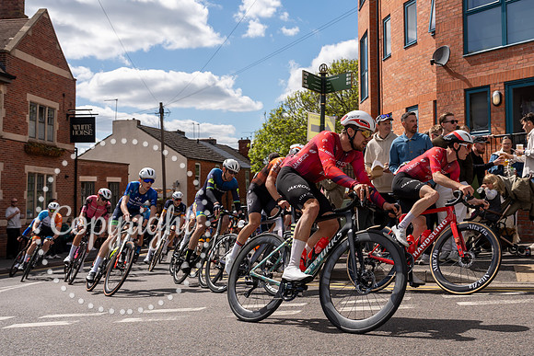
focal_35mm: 41
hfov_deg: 47.5
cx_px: 309
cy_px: 163
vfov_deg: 32.8
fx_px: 604
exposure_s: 1/1000
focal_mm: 32
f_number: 5
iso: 125
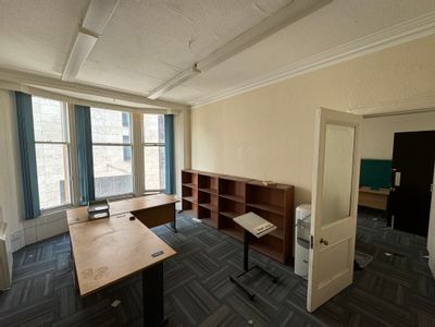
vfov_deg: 85.7
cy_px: 164
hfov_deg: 102.1
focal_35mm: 14
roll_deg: -0.1
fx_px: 176
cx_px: 218
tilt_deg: -4.5
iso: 125
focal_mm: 2.22
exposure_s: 1/99
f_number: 2.2
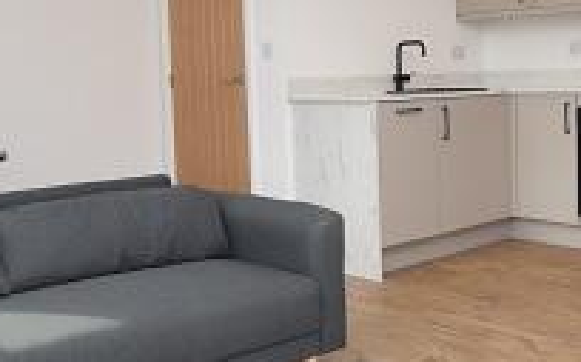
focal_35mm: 48
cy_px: 103
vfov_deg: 26.5
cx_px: 365
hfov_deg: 41.6
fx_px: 759
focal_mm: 10
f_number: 5.6
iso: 250
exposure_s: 1/125
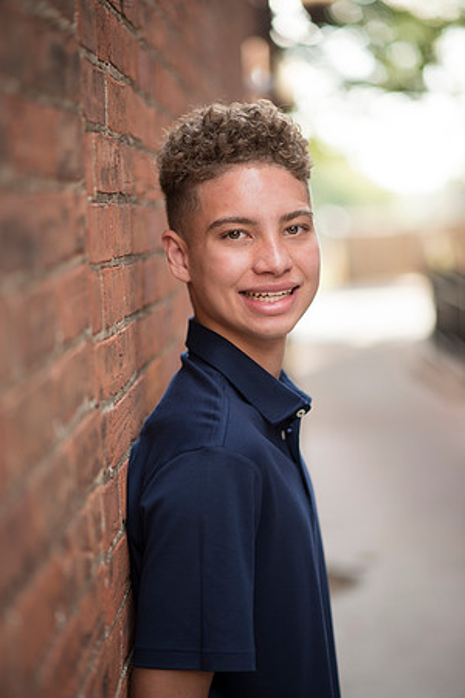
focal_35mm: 85
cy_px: 349
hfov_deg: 16.1
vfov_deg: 23.9
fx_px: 1647
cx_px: 232
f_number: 1.8
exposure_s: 1/320
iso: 100
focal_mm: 85
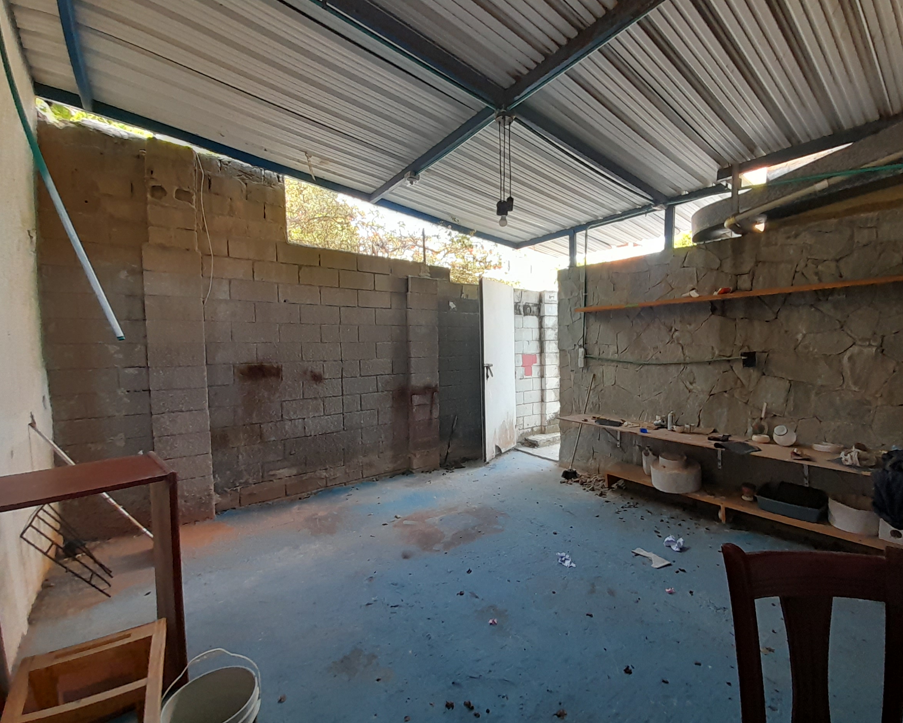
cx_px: 497
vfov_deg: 88.0
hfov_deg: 100.4
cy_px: 368
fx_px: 374
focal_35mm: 14
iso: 100
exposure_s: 1/40
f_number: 2.2
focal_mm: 1.13
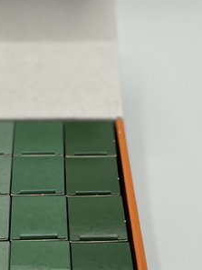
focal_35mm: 70
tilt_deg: -45.5
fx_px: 544
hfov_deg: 20.8
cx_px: 42
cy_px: 154
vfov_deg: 27.7
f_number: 1.5
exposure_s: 1/1058
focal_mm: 5.7
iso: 50
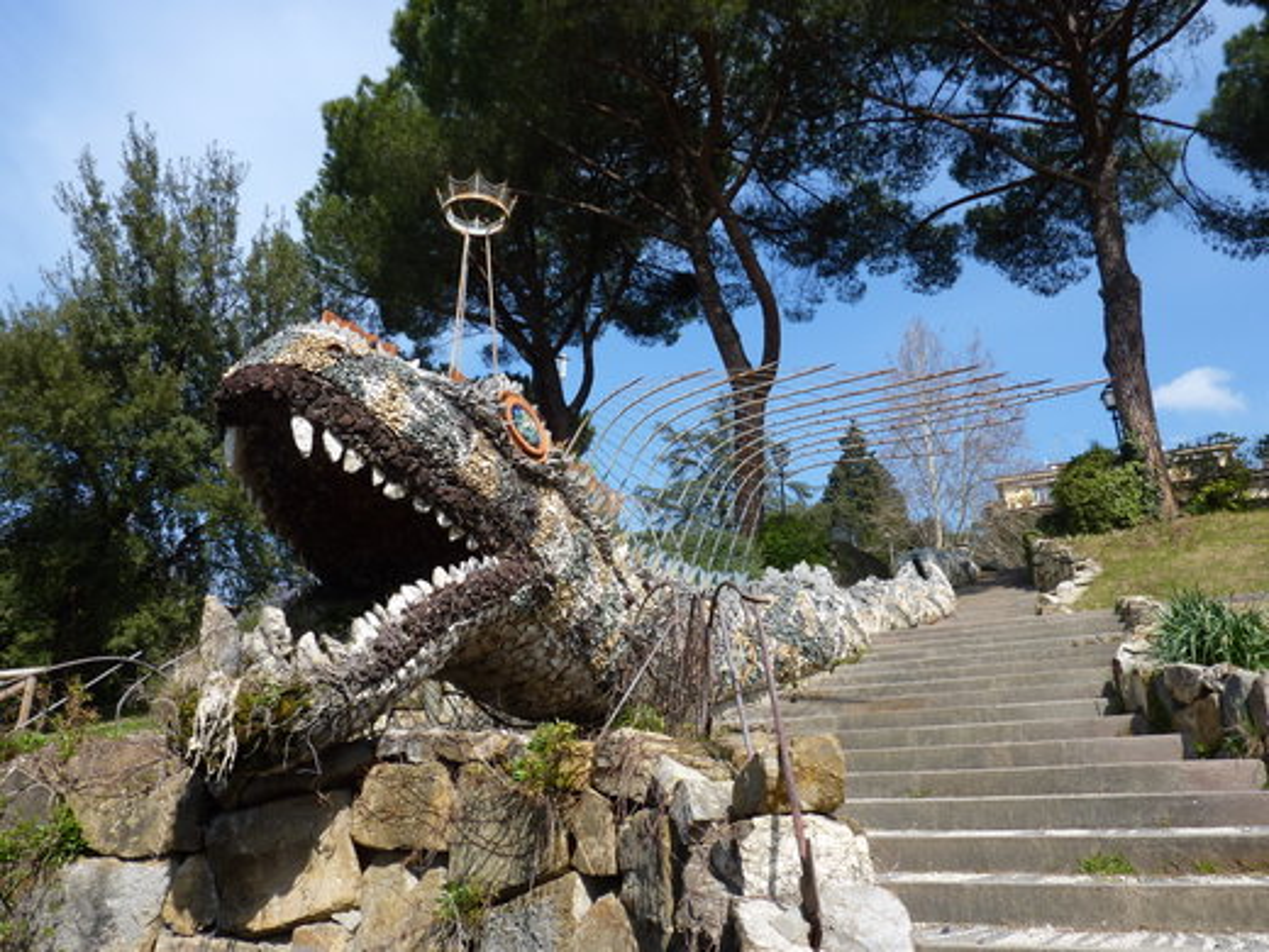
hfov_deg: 69.4
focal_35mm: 25
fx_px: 916
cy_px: 476
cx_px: 634
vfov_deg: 54.9
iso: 80
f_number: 4.5
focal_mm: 4.1
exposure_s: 1/400
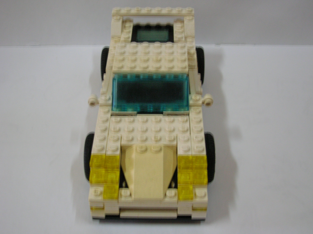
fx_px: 416
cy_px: 117
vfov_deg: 31.5
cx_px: 156
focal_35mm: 46
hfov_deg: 41.3
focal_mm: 7.7
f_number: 3.2
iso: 100
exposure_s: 1/7.1
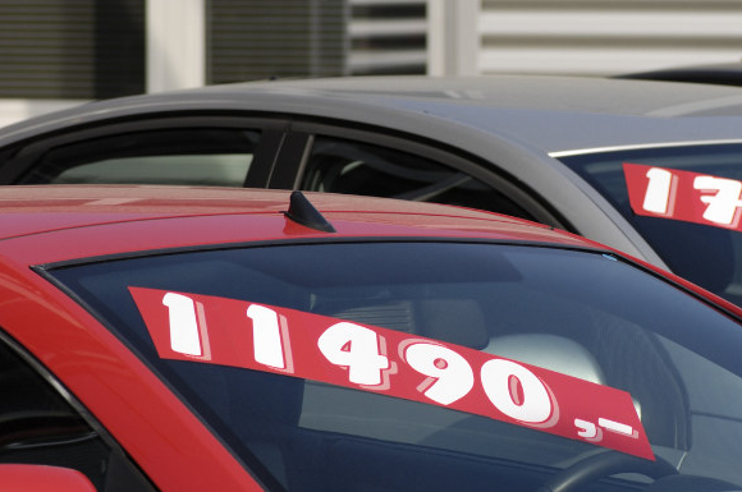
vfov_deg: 4.2
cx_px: 733
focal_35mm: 326
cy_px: 177
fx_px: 6711
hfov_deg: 6.3
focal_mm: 105
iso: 100
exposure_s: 1/500
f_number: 5.6
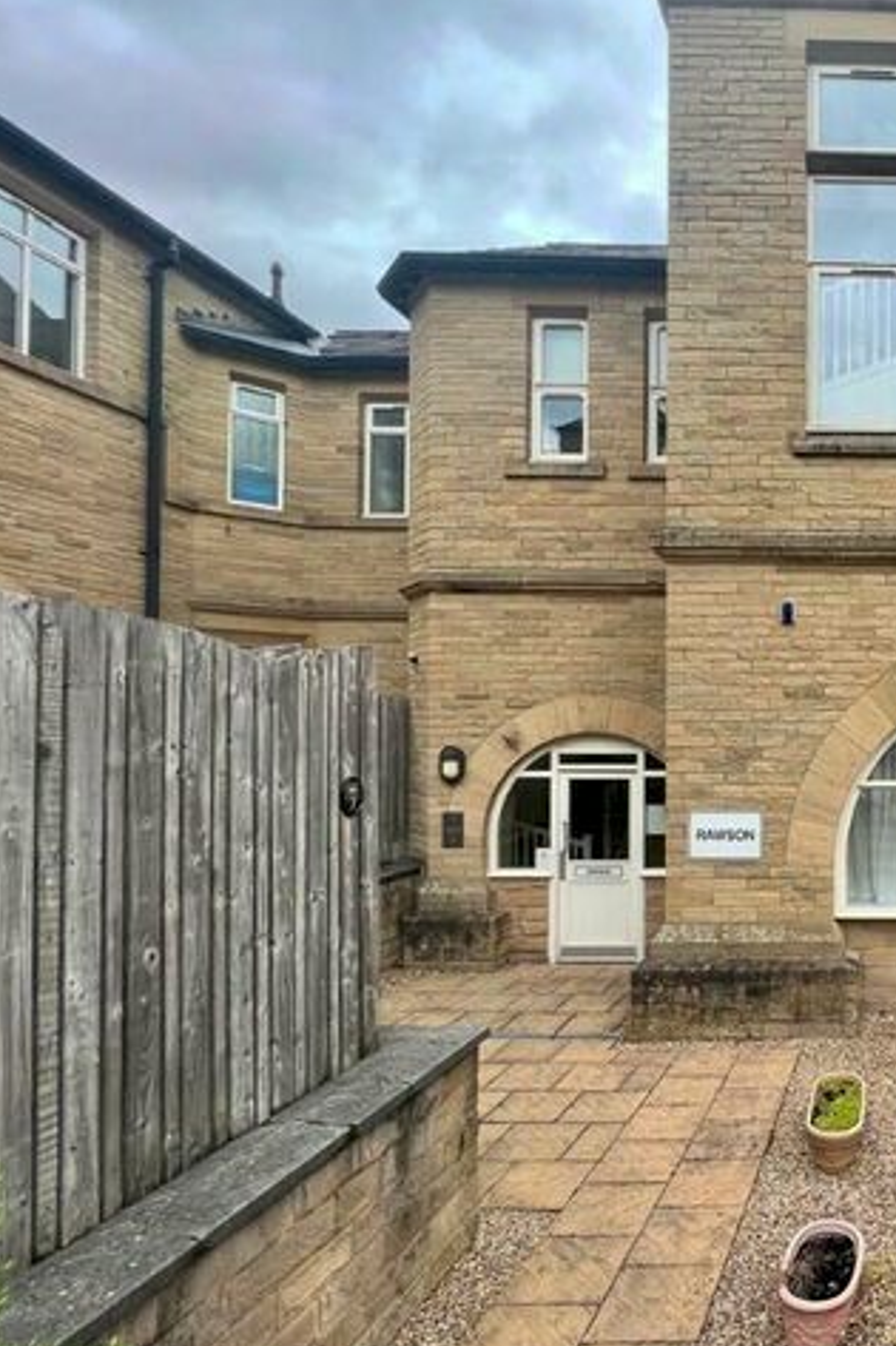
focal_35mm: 20
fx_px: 747
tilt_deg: -0.2
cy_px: 724
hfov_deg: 48.3
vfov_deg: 83.8
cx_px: 936
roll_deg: +0.3
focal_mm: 1.57
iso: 32
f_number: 1.8
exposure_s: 1/421
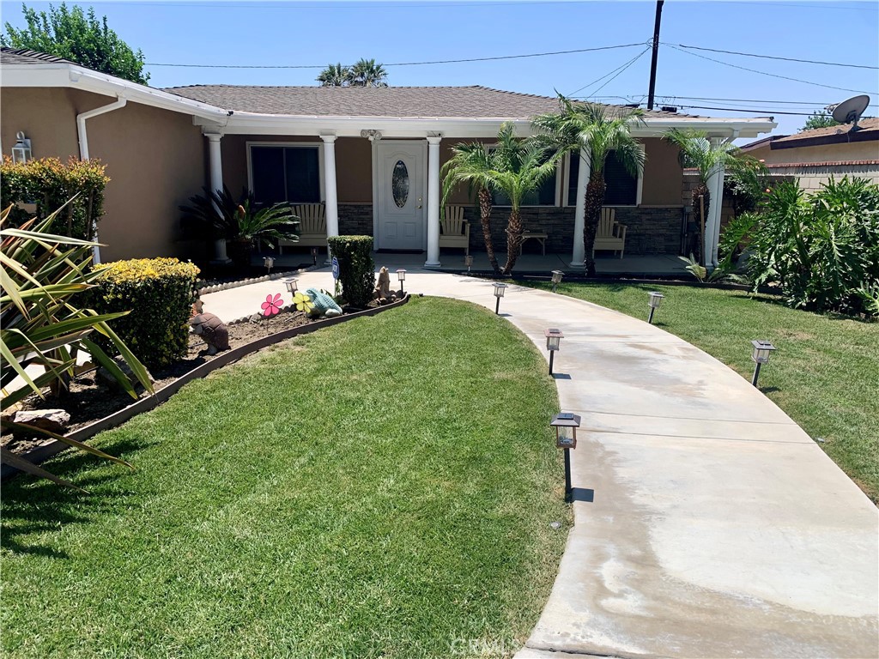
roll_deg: -2.5
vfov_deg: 53.1
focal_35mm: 26
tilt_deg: -10.9
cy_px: 330
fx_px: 660
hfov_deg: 67.3
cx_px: 440
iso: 25
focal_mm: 4.25
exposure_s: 1/2481
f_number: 1.8
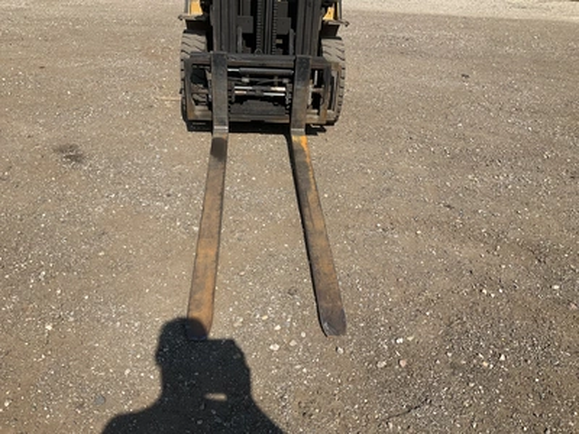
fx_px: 485
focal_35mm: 29
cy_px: 217
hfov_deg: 61.7
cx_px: 290
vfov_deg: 48.2
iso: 25
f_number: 1.8
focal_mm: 3
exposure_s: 1/1675
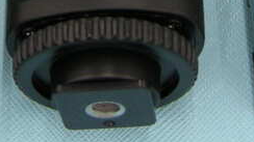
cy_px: -193
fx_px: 1299
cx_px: 122
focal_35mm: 193
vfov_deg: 6.0
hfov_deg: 11.2
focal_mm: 7.5
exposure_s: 1/51.7
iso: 75
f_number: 2.7
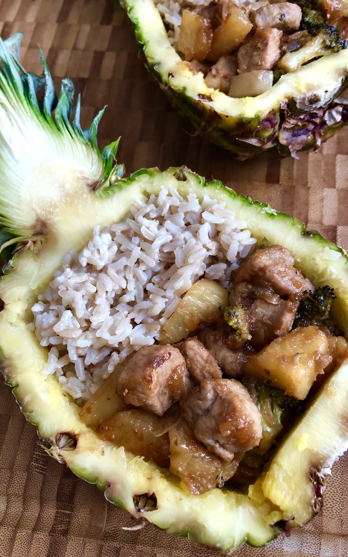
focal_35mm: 30
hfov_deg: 41.8
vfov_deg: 62.9
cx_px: 187
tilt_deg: -67.8
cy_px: 280
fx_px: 455
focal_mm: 3.99
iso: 25
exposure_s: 1/30
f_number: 1.8
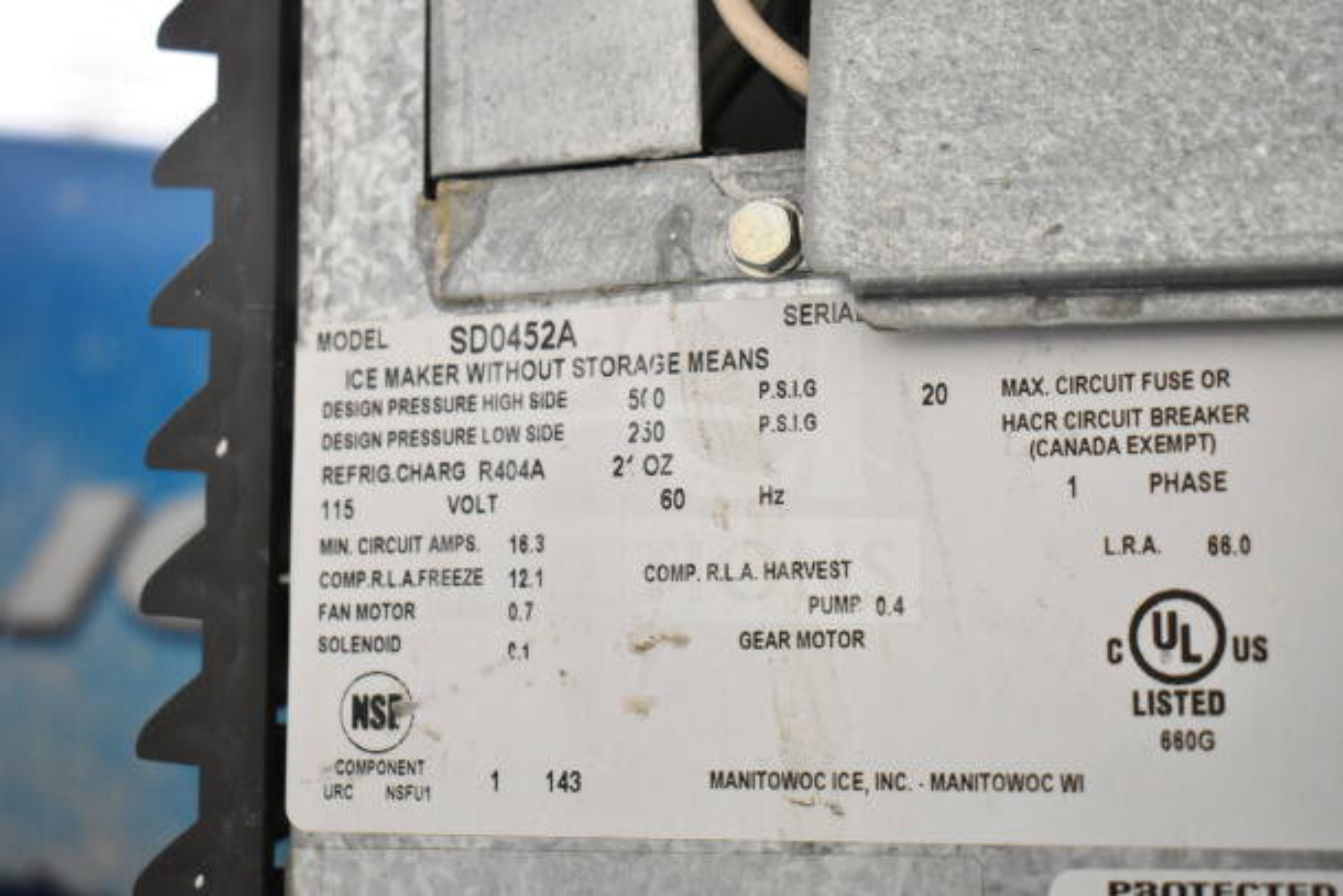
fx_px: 2239
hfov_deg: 33.4
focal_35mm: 60
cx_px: 672
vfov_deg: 22.6
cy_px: 448
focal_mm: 40
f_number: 4.8
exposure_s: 1/60
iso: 4500
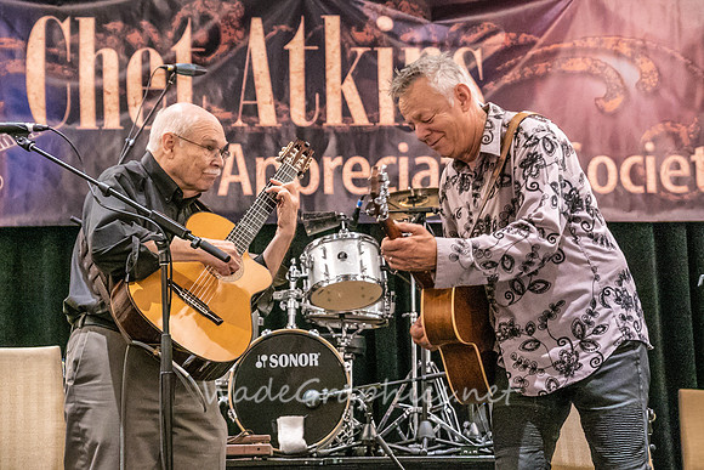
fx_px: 1901
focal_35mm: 97
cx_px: 352
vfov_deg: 14.1
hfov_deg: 21.0
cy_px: 221
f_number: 5.6
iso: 8000
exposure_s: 1/160
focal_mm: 69
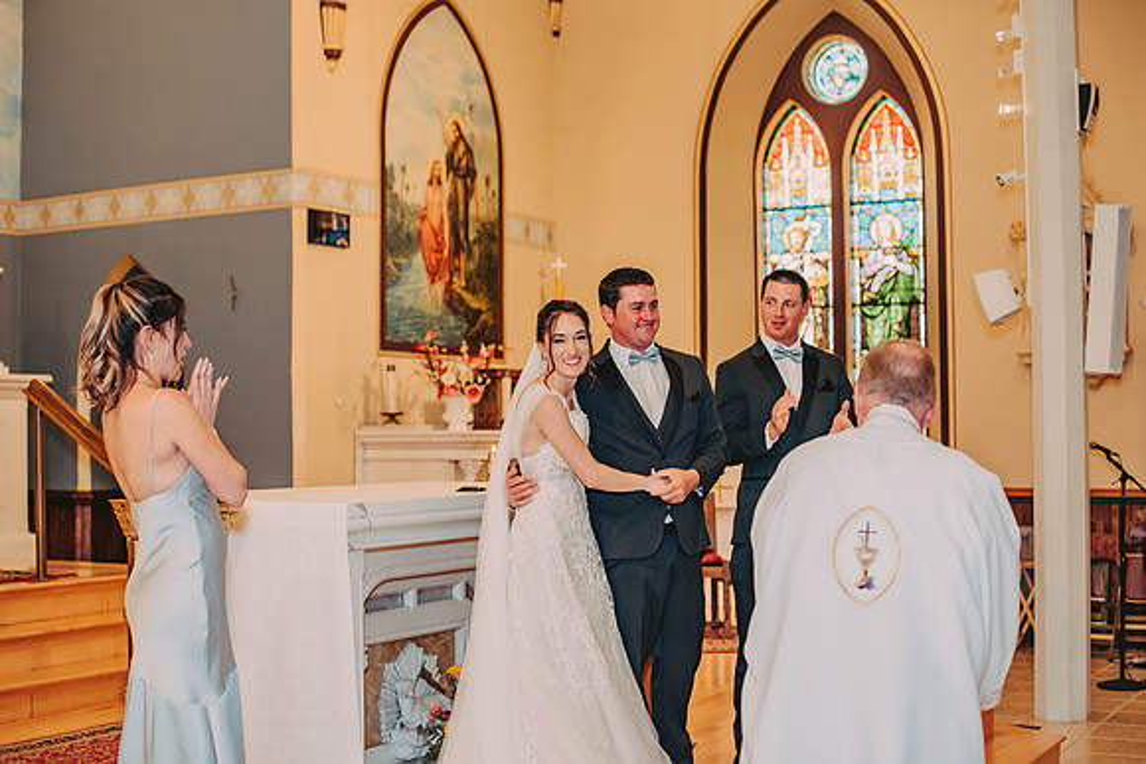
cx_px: 573
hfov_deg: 39.6
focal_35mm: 50
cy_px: 382
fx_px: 1592
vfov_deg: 27.0
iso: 800
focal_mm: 50
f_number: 2.2
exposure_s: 1/125
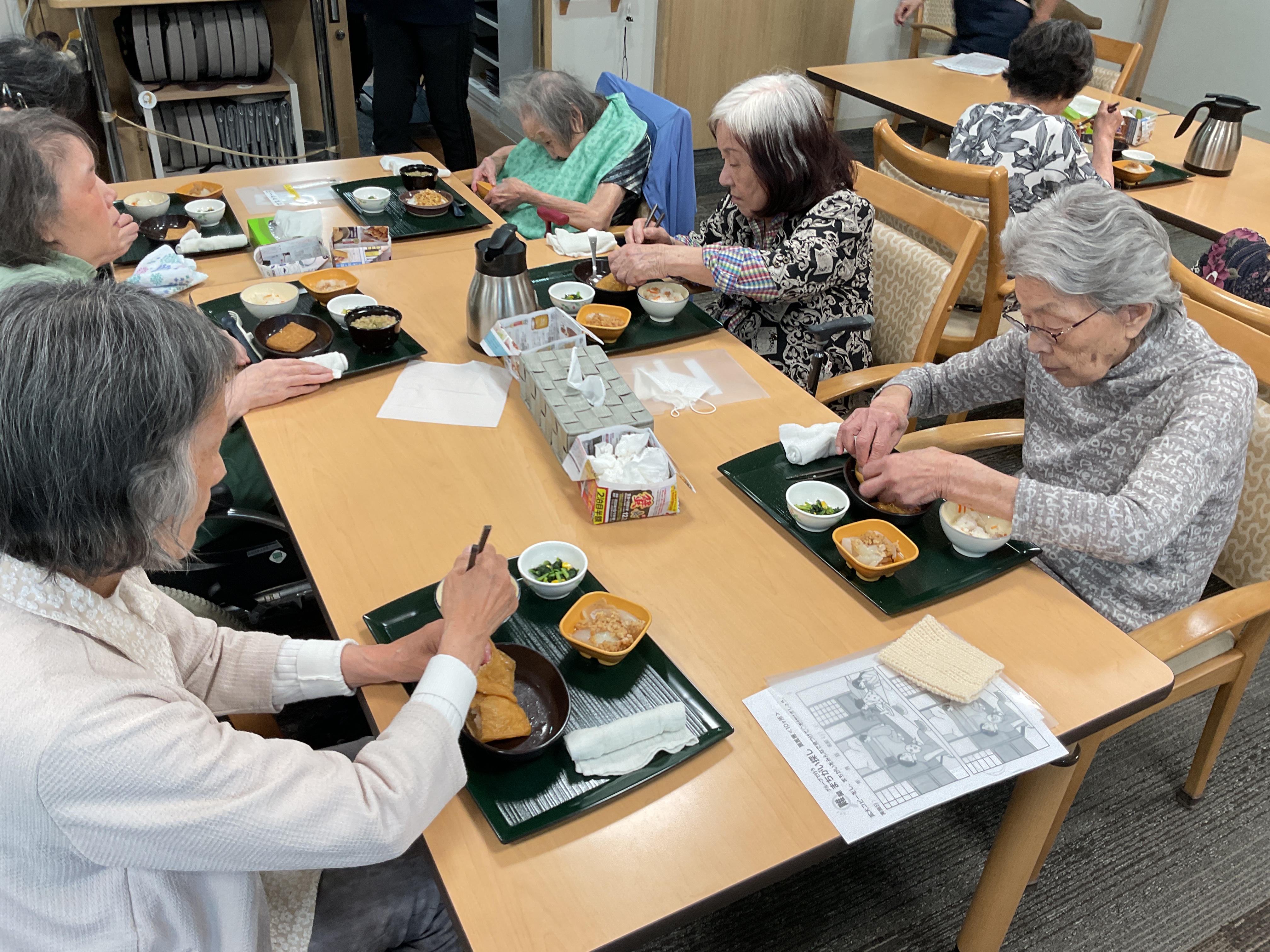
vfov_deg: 48.2
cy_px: 476
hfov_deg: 61.7
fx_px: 1064
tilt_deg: -35.1
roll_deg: -2.0
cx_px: 635
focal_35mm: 29
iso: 50
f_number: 1.8
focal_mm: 3
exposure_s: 1/50
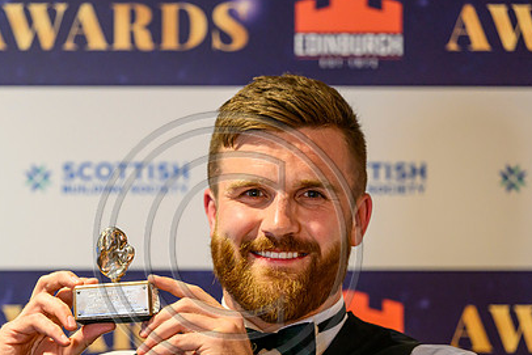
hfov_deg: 10.3
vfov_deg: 6.9
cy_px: 244
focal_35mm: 200
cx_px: 227
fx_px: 2956
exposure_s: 1/160
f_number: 3.2
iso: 2000
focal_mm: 140
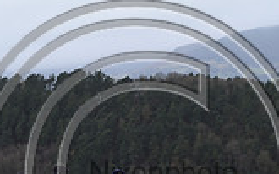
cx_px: 115
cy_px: 150
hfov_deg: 8.4
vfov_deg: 5.2
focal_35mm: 250
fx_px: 1900
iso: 280
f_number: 4.5
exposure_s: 1/800
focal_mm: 70
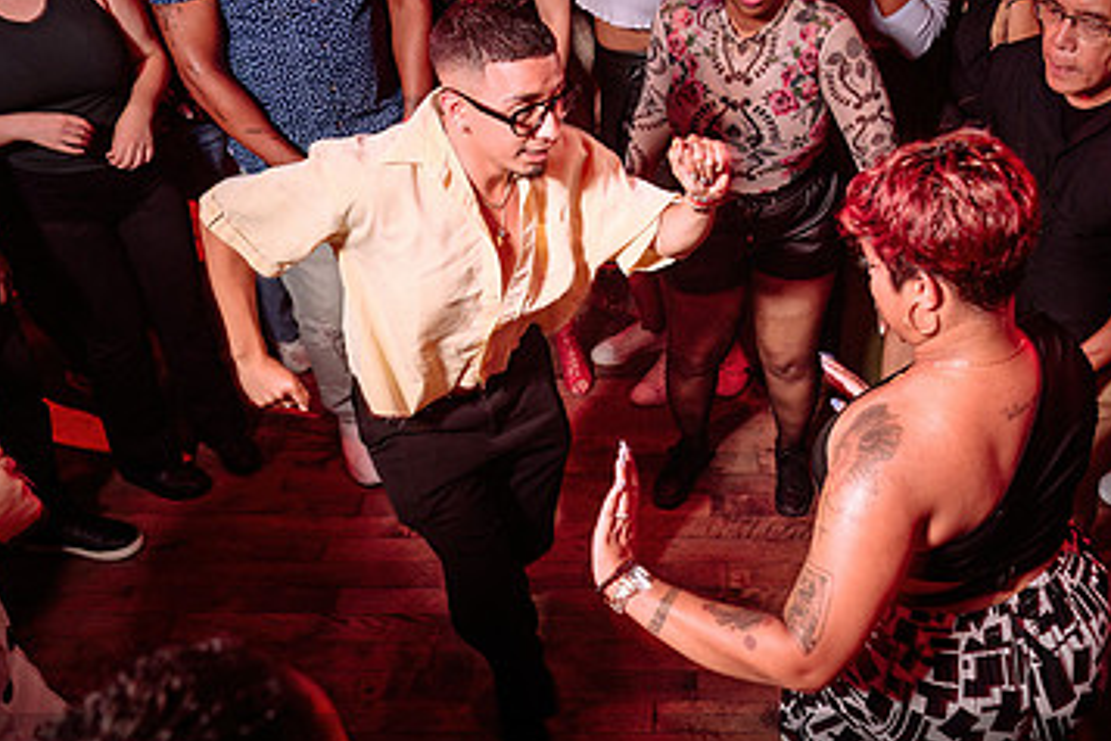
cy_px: 391
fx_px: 1203
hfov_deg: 48.7
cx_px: 741
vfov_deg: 34.2
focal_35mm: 39
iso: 800
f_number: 3.2
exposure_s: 1/40
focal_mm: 24
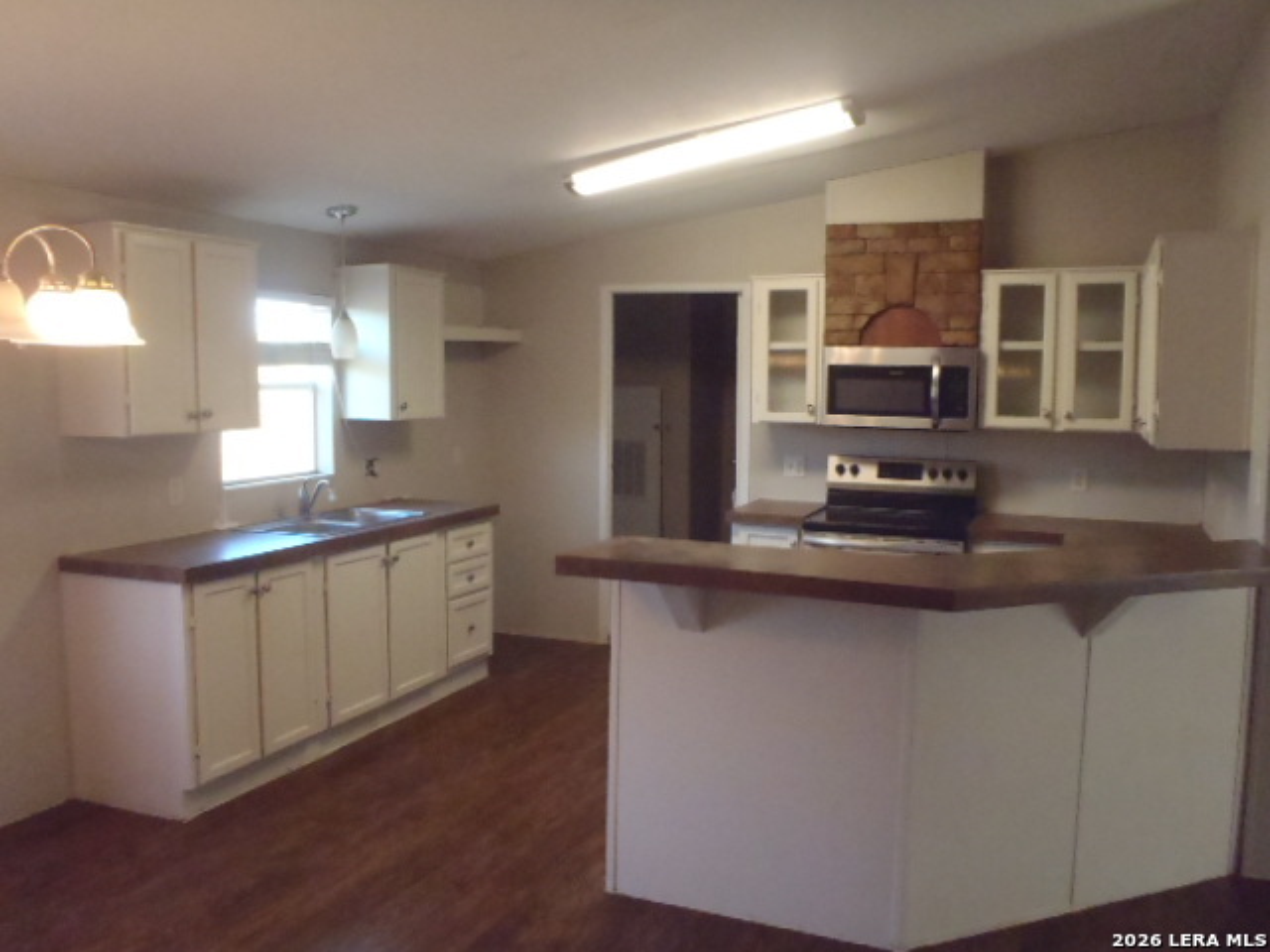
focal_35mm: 28
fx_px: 1027
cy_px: 476
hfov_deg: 63.4
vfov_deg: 49.7
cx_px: 635
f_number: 3.9
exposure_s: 1/100
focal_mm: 5
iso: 800
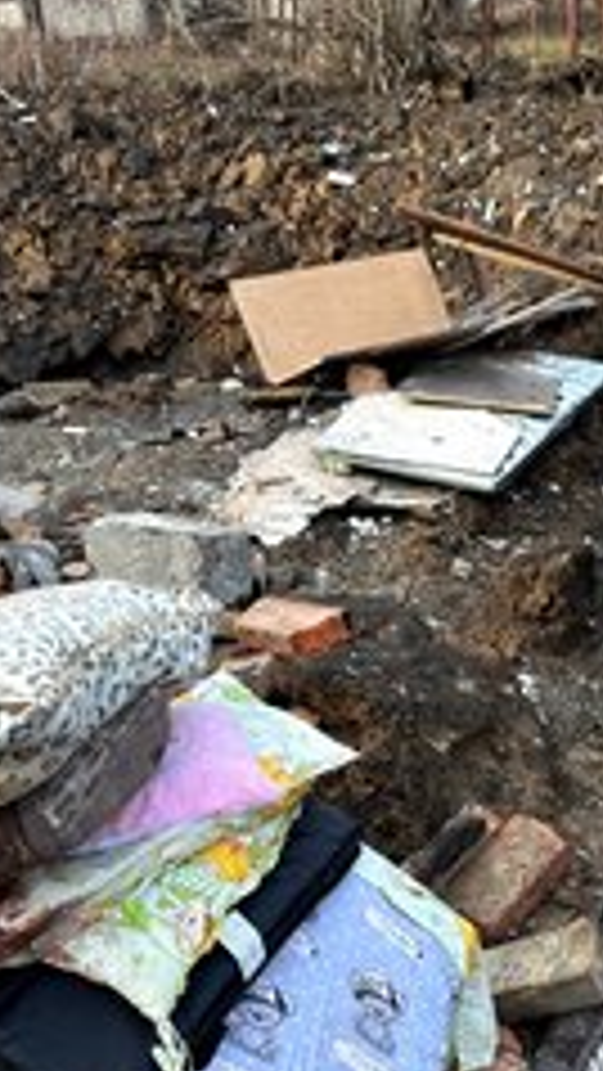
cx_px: 500
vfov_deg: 46.4
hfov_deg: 26.5
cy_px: 513
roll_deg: +1.8
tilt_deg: -22.8
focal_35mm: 44
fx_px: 1250
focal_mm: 6.86
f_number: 1.78
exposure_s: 1/484
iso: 80
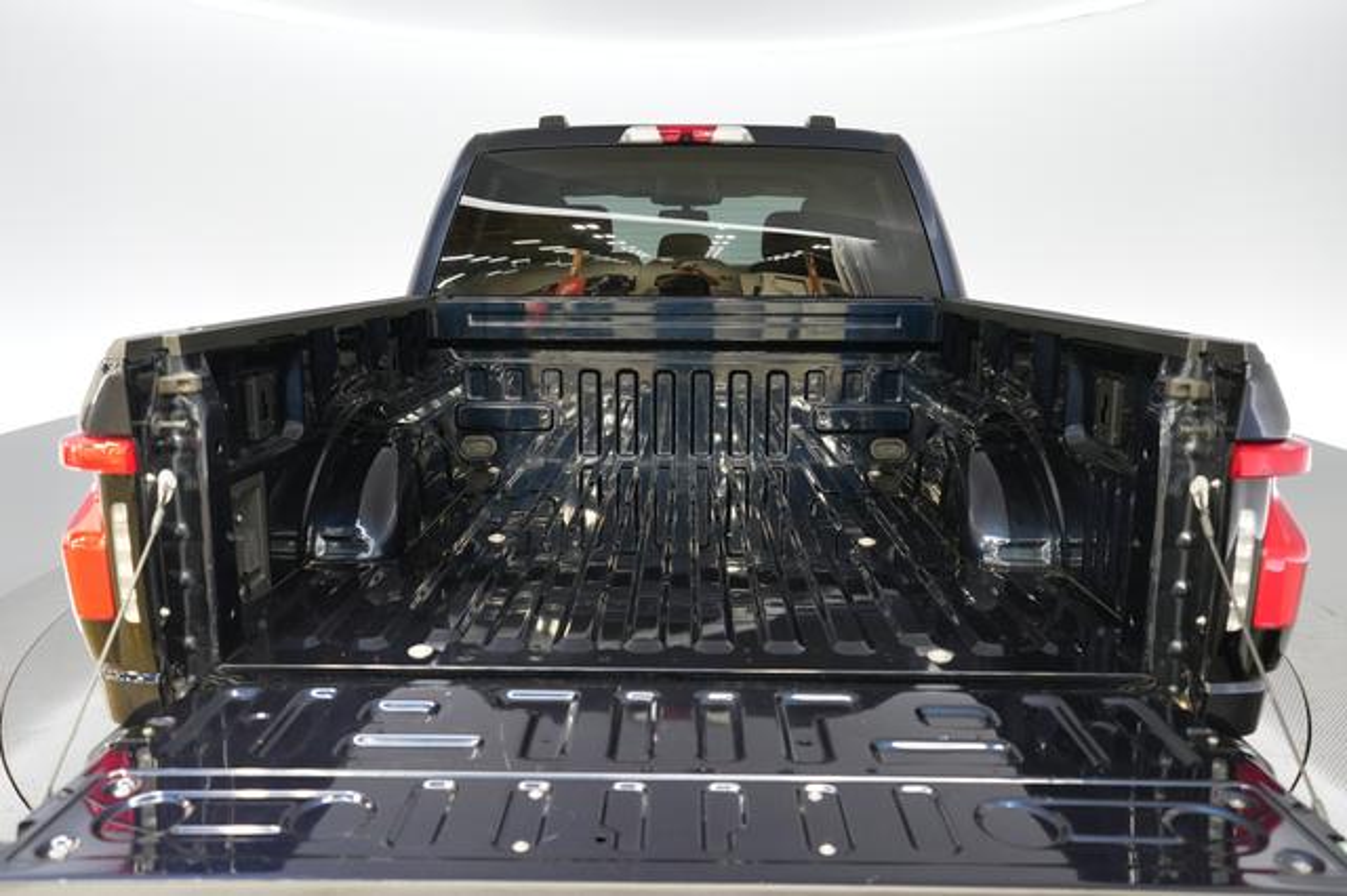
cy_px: 448
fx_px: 1047
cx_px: 674
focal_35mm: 28
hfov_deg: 65.5
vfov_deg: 46.4
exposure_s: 1/320
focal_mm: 28
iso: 4000
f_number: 2.8
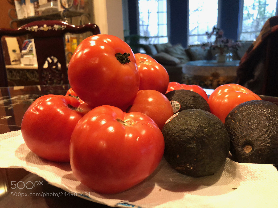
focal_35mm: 28
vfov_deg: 49.7
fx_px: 225
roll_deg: +3.1
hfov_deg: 63.4
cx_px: 139
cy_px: 104
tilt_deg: -14.5
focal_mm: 4
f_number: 1.8
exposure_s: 1/30
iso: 320
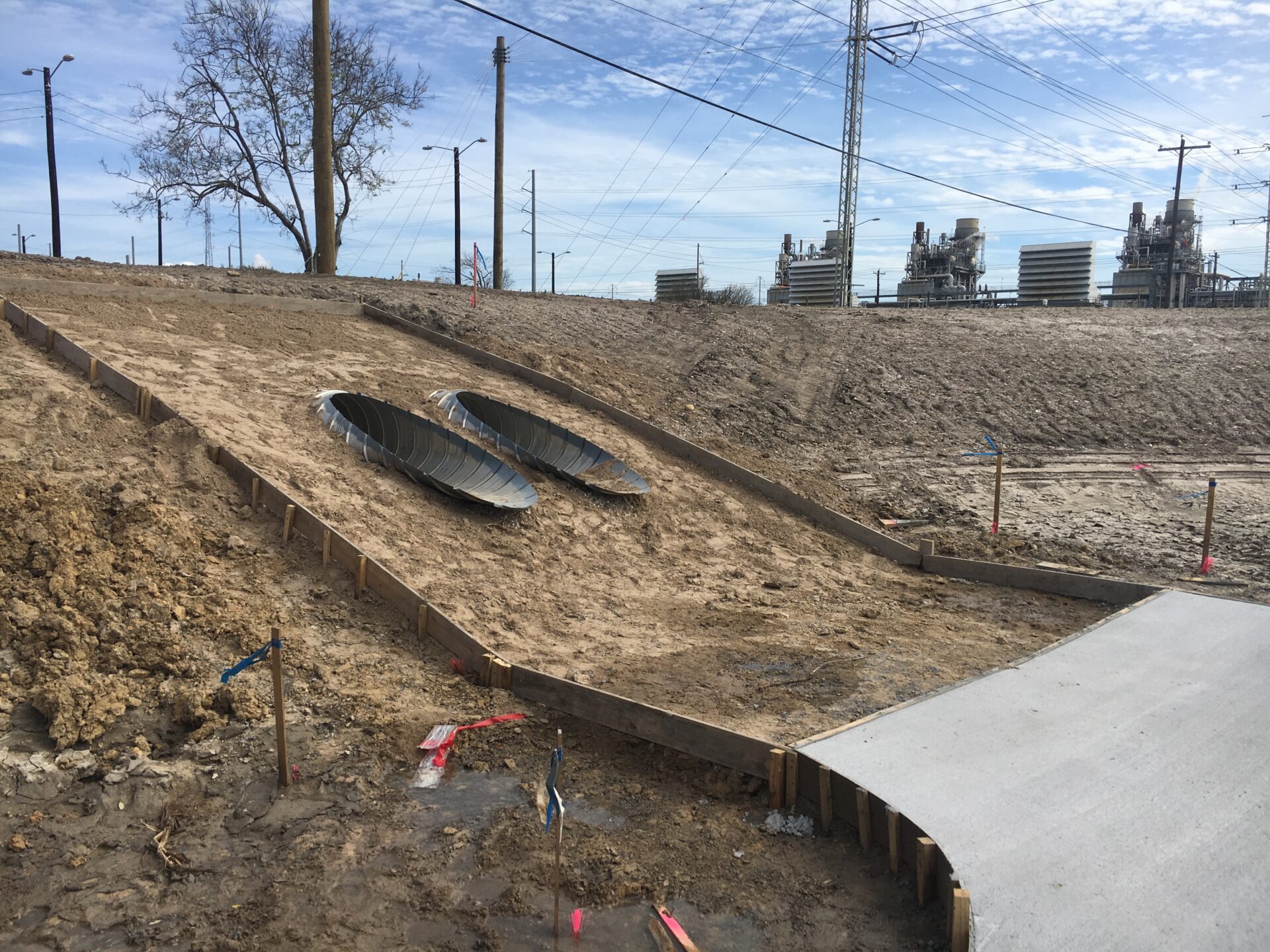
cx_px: 635
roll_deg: -2.0
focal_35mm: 29
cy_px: 476
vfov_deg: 48.2
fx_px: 1064
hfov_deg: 61.7
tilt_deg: -3.6
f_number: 2.2
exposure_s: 1/2137
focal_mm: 4.15
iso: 25
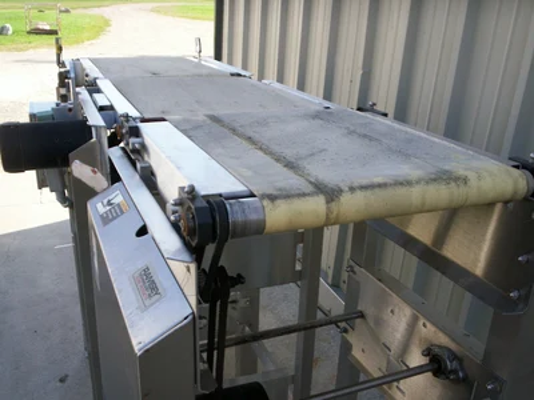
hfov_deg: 51.4
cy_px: 200
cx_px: 267
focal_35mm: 36
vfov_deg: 39.7
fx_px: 555
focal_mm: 5.9
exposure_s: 1/184
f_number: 4.5
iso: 100
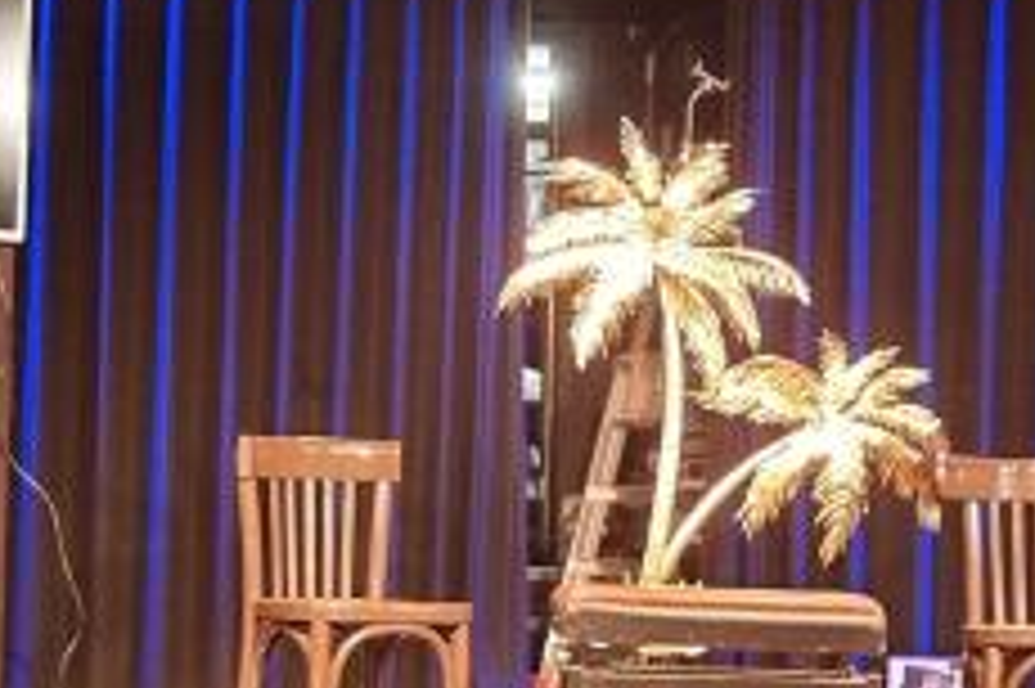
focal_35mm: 116
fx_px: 3333
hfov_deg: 17.6
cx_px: 353
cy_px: 508
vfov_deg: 11.8
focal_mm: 6.7
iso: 640
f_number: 1.8
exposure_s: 1/33
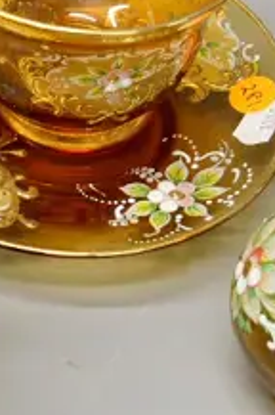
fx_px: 2034
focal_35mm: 177
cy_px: -50
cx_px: -74
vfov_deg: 11.5
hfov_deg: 7.7
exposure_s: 1/25
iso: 400
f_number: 4.5
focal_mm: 18
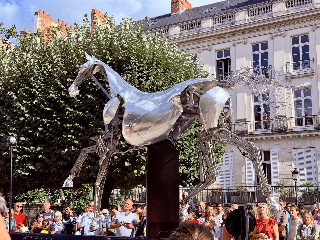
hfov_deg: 39.7
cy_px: 120
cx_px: 160
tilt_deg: +10.7
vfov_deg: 30.3
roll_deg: -0.2
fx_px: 444
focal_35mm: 48
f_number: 1.78
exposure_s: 1/2762
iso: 80
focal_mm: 6.76
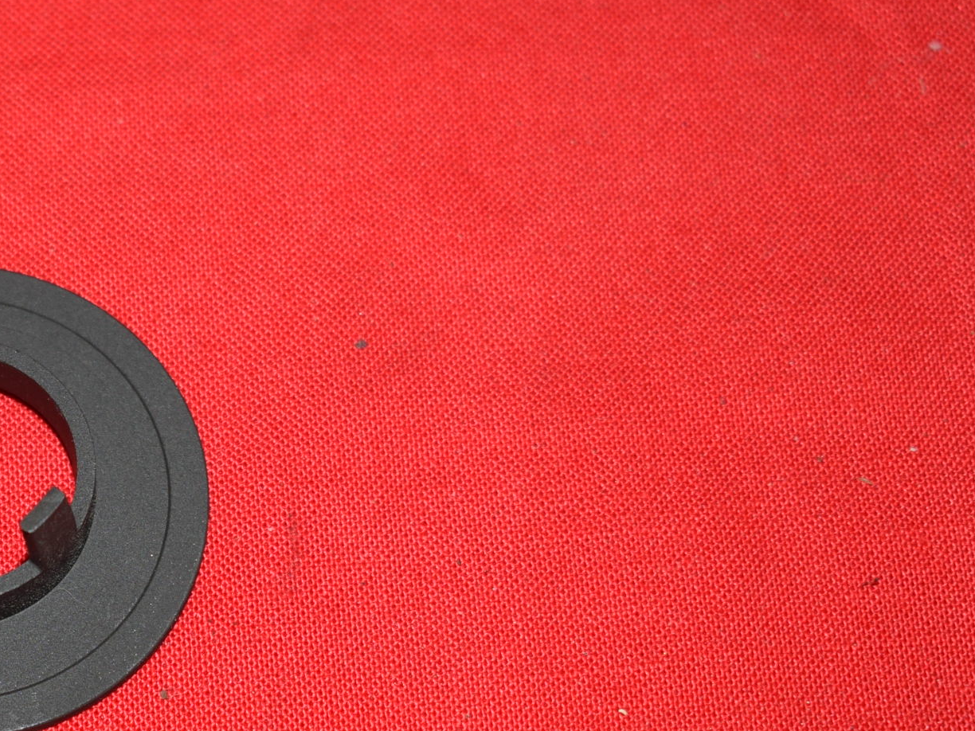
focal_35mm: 120
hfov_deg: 16.1
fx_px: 3380
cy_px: 589
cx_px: 15
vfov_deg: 12.3
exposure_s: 1/160
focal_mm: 34
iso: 125
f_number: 5.6
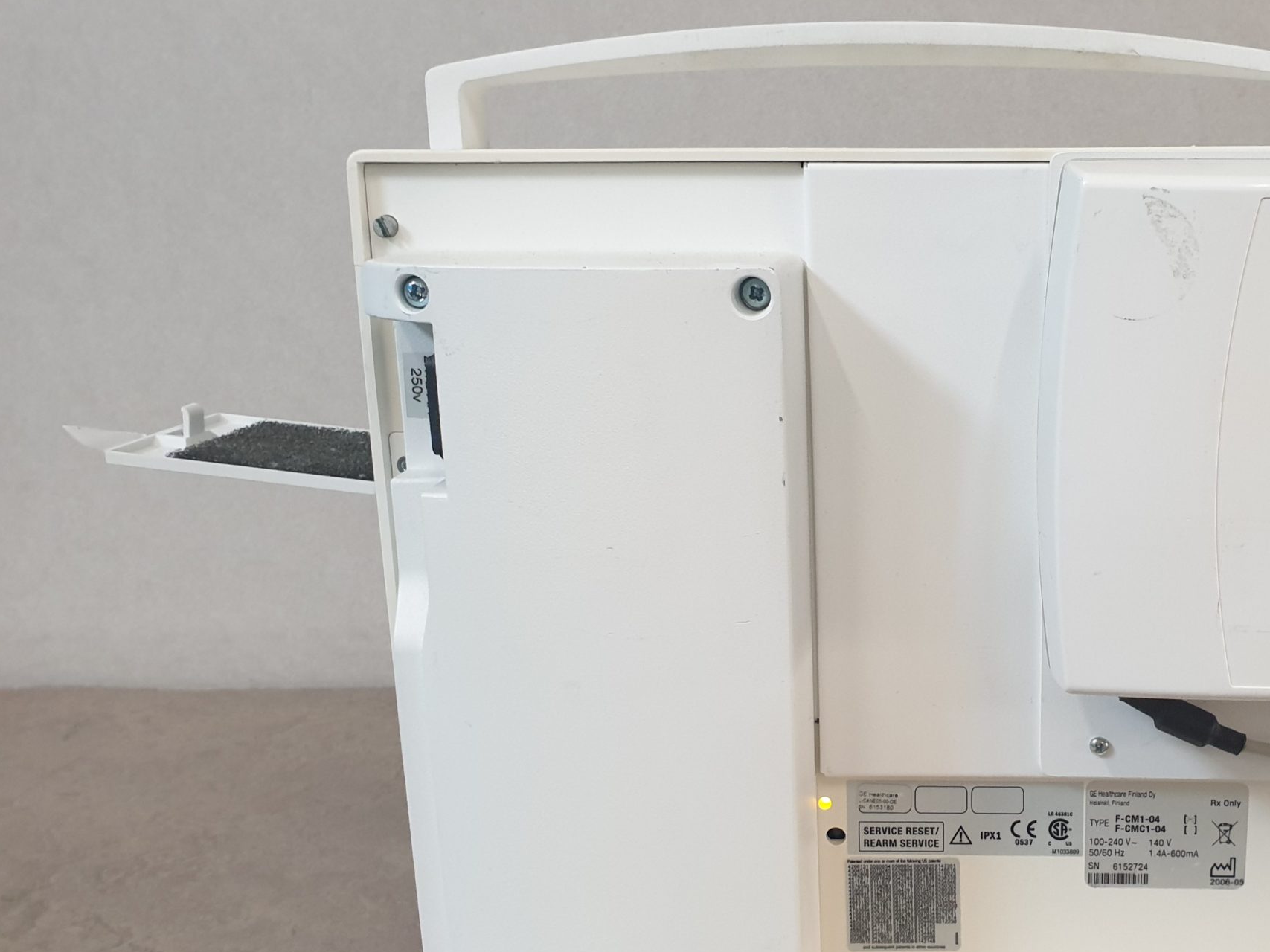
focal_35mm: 39
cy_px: 521
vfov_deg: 36.8
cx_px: 949
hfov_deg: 46.2
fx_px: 1431
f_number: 2.4
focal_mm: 4.3
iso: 320
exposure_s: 1/50
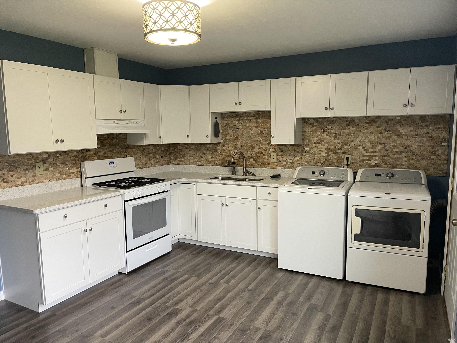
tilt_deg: -7.7
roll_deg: +0.3
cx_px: 228
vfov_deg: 54.9
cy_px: 172
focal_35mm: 25
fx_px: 330
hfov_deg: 69.4
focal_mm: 5.1
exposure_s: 1/60
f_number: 1.6
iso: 320
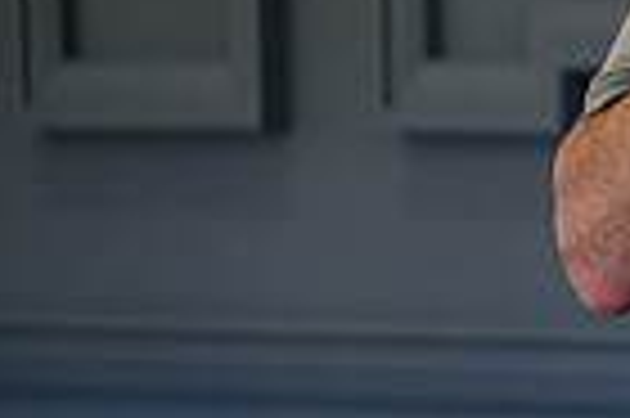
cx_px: 1264
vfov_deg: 1.8
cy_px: -97
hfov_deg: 2.7
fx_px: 13407
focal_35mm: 767
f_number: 2.8
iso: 4000
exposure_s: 1/400
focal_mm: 185
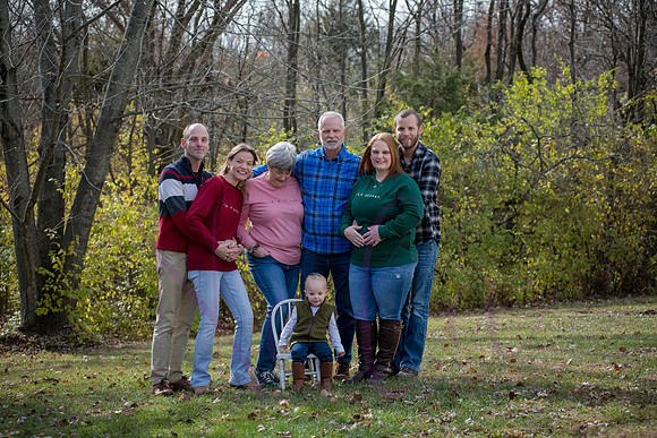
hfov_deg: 25.4
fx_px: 1460
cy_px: 219
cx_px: 328
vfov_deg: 17.1
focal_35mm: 80
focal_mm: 80
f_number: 5
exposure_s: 1/800
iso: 400
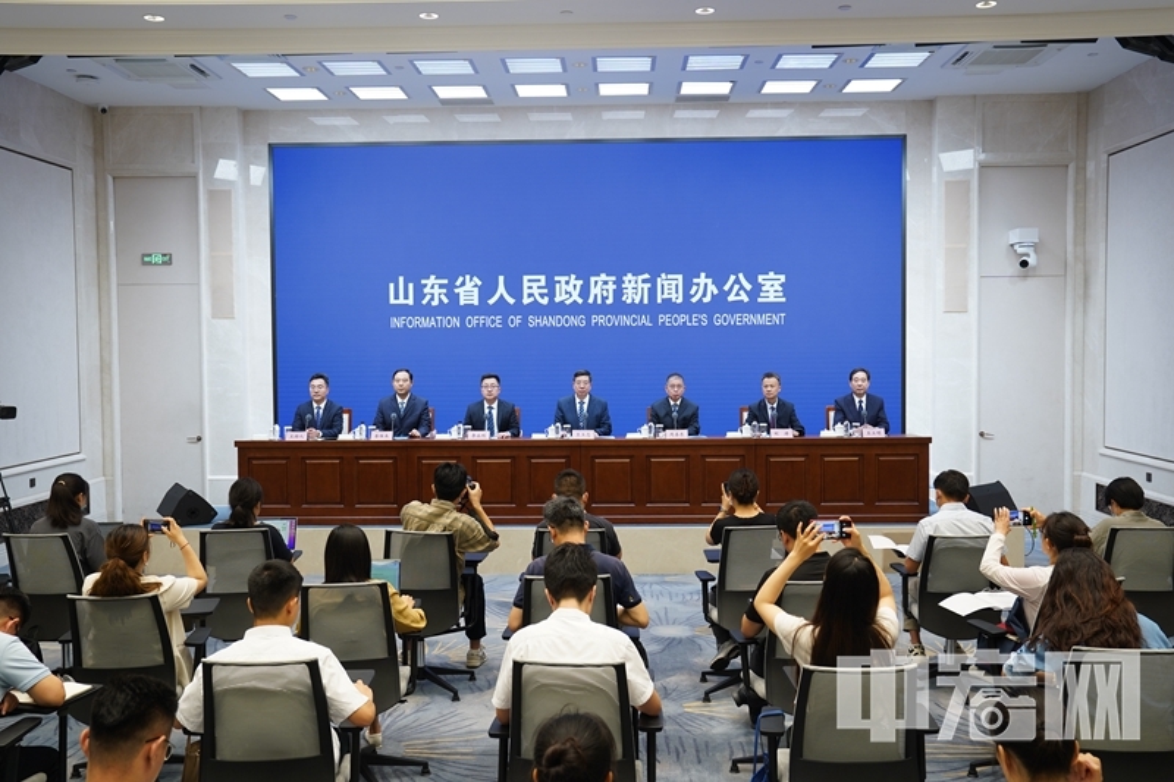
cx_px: 587
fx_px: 1108
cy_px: 391
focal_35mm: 34
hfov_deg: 55.8
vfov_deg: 38.9
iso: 640
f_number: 5
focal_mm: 34
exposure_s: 1/100
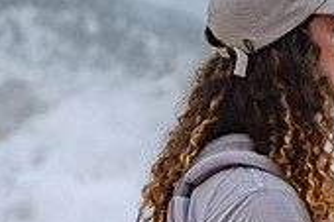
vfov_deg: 0.7
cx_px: 264
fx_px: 17407
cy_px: 301
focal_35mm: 1878
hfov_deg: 1.1
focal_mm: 400
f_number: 5.6
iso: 500
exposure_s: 1/1250
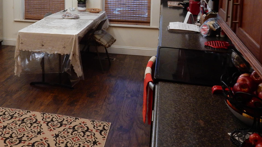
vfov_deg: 25.3
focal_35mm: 45
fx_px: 313
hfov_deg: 44.4
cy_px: 2
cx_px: 76
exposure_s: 1/30
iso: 200
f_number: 3.7
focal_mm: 4.5
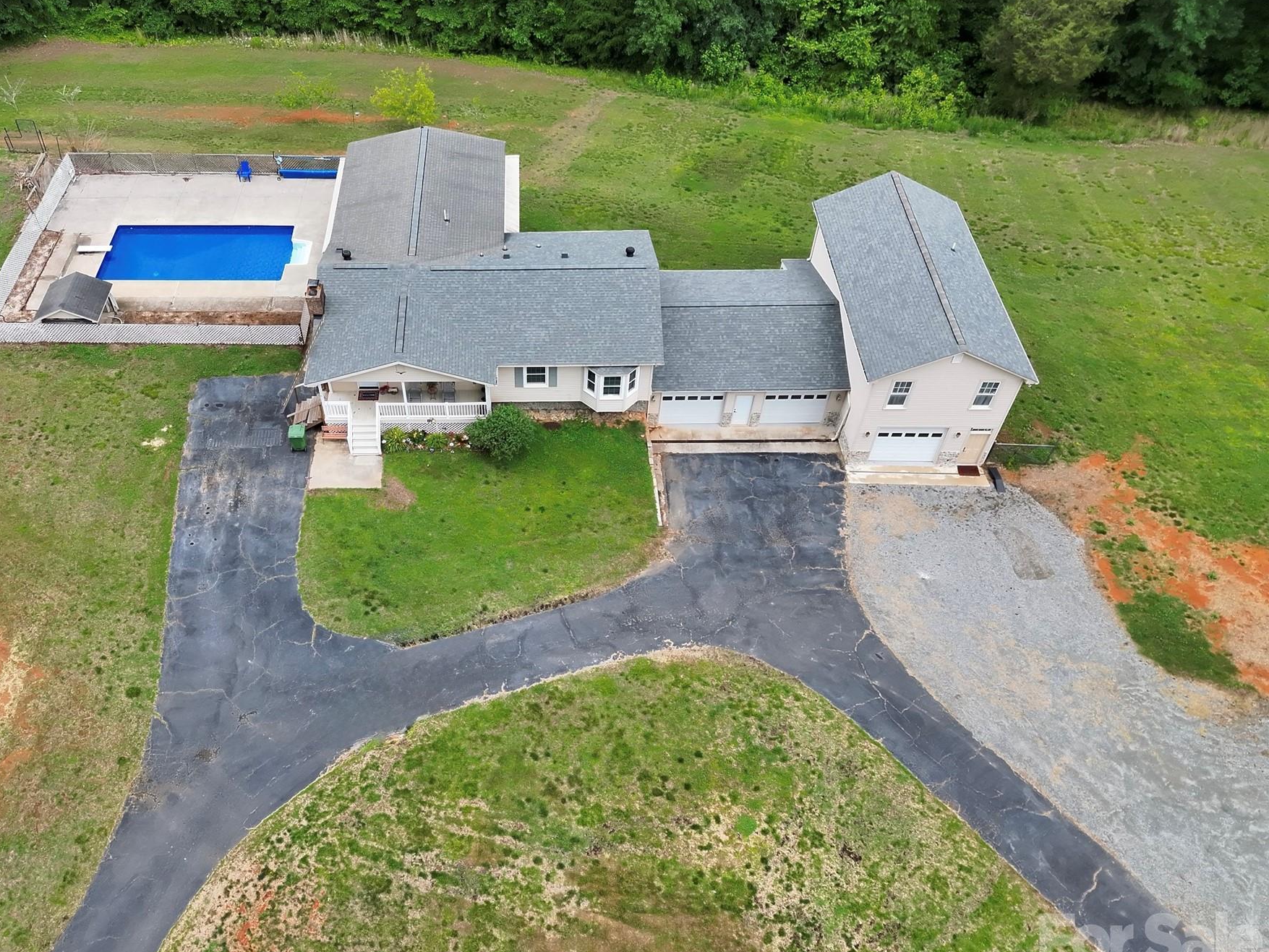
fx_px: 1027
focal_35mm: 28
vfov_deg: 49.7
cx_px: 529
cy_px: 500
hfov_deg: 63.0
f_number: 1.7
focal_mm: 6.72
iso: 140
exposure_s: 1/1500
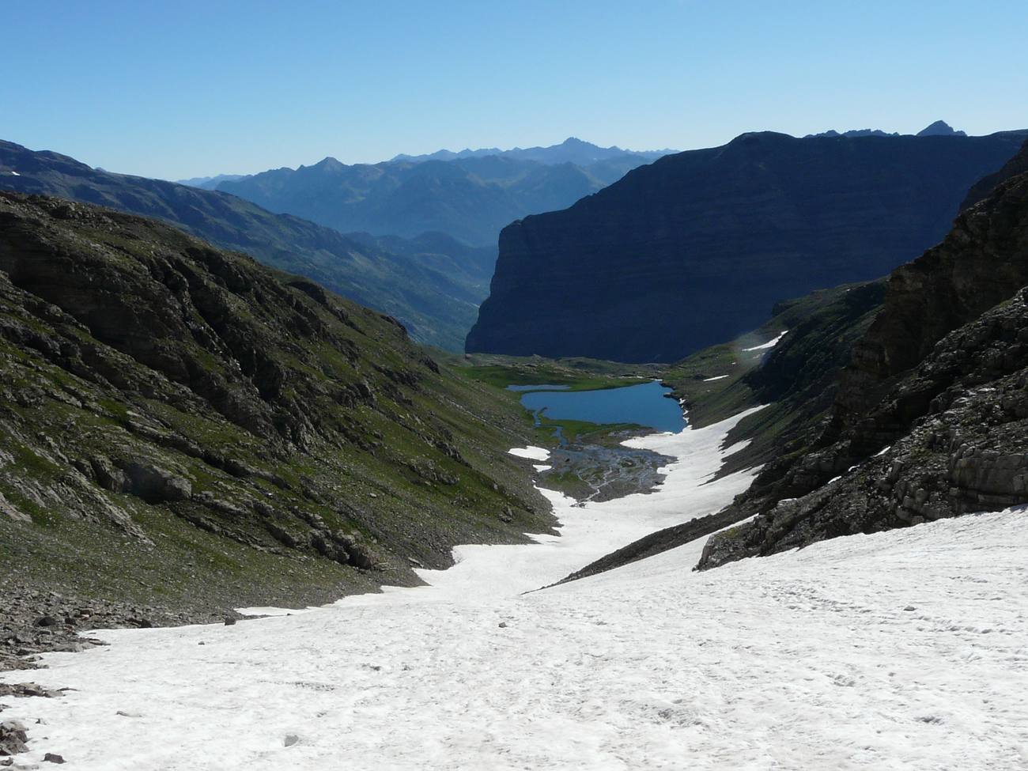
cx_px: 514
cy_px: 386
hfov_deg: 51.4
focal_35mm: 36
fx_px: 1069
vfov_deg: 39.7
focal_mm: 4.6
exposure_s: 1/400
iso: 100
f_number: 7.1
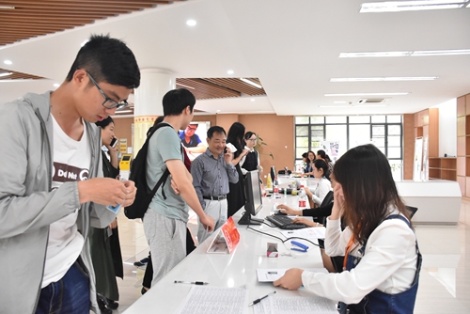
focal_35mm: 27
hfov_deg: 67.4
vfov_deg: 48.0
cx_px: 235
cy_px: 157
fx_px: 353
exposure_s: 1/125
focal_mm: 18
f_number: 4.8
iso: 2500
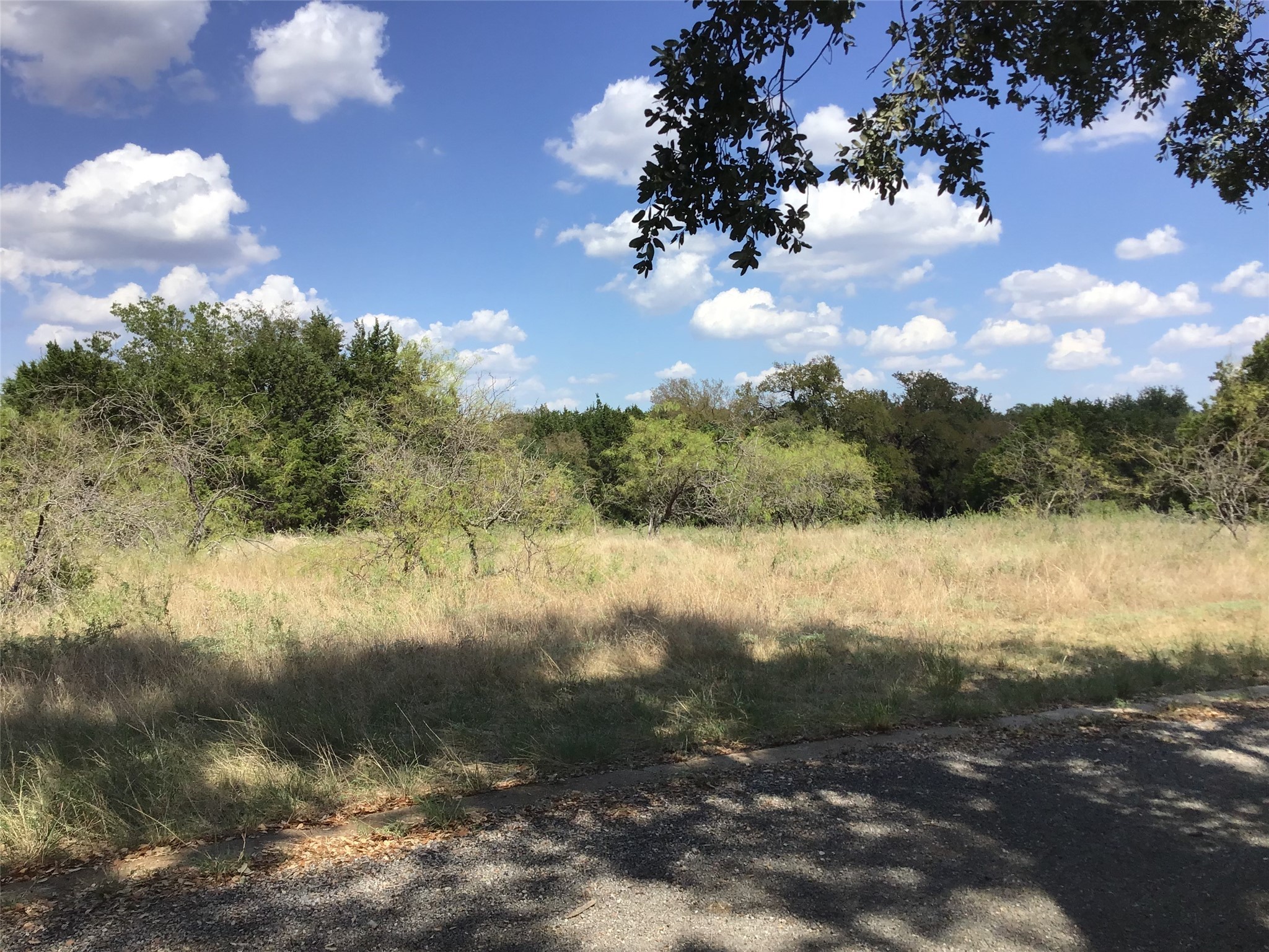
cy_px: 476
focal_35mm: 31
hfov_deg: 58.4
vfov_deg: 45.4
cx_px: 634
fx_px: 1136
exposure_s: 1/1508
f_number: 2.4
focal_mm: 3.3
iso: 25
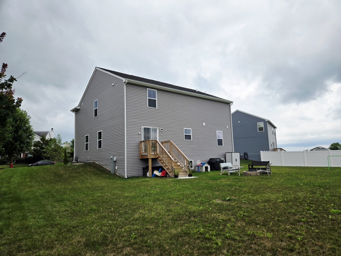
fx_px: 227
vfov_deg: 58.9
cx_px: 170
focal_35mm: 23
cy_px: 128
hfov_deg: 73.9
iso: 25
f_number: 1.8
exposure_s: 1/1111
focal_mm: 5.4
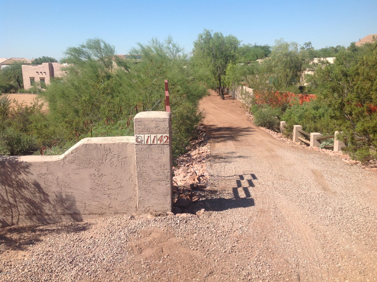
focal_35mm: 35
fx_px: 381
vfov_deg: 40.6
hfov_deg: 52.7
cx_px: 188
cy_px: 141
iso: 50
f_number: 2.4
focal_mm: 4.28
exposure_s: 1/1890
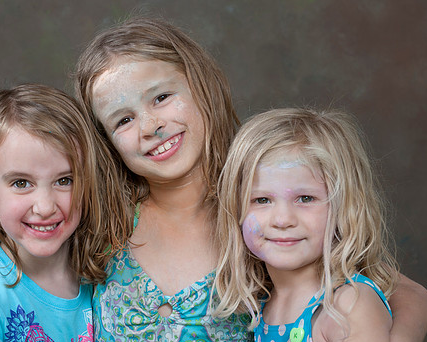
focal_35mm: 140
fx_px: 1770
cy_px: 185
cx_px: 168
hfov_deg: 13.7
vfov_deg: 11.0
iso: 400
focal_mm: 110
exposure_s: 1/160
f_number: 8
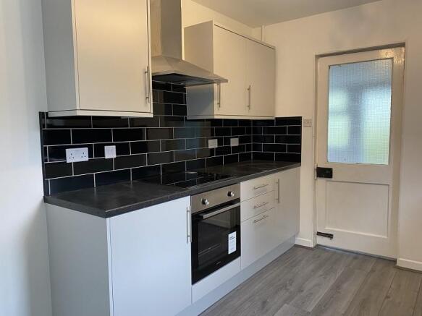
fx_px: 317
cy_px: 158
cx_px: 211
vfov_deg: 53.0
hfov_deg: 67.3
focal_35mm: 26
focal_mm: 4.25
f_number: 1.8
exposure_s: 1/77
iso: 125
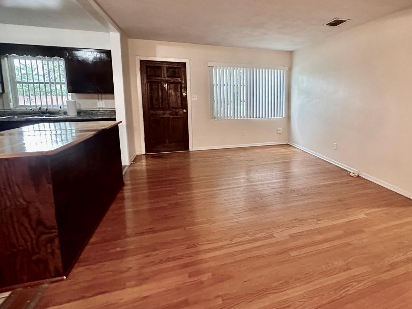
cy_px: 126
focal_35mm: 20
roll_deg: -1.8
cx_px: 271
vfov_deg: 65.4
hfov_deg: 79.3
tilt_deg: -7.7
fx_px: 238
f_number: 2.2
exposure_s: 1/60
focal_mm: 2.22
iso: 640
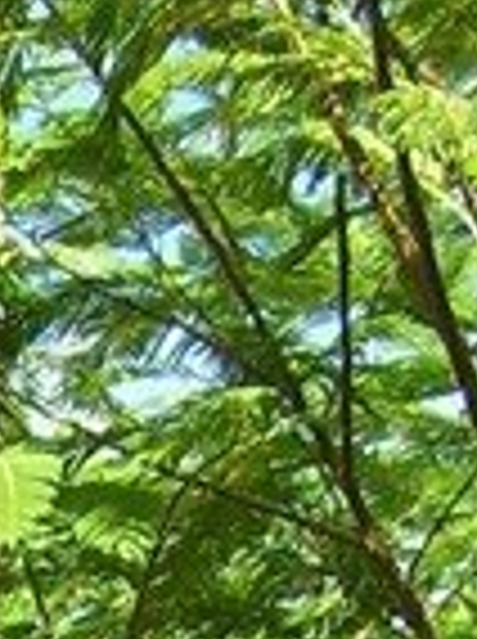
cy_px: 1872
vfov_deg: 7.2
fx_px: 4533
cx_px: -742
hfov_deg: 5.8
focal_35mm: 246
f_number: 2.7
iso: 80
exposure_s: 1/500
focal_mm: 5.6
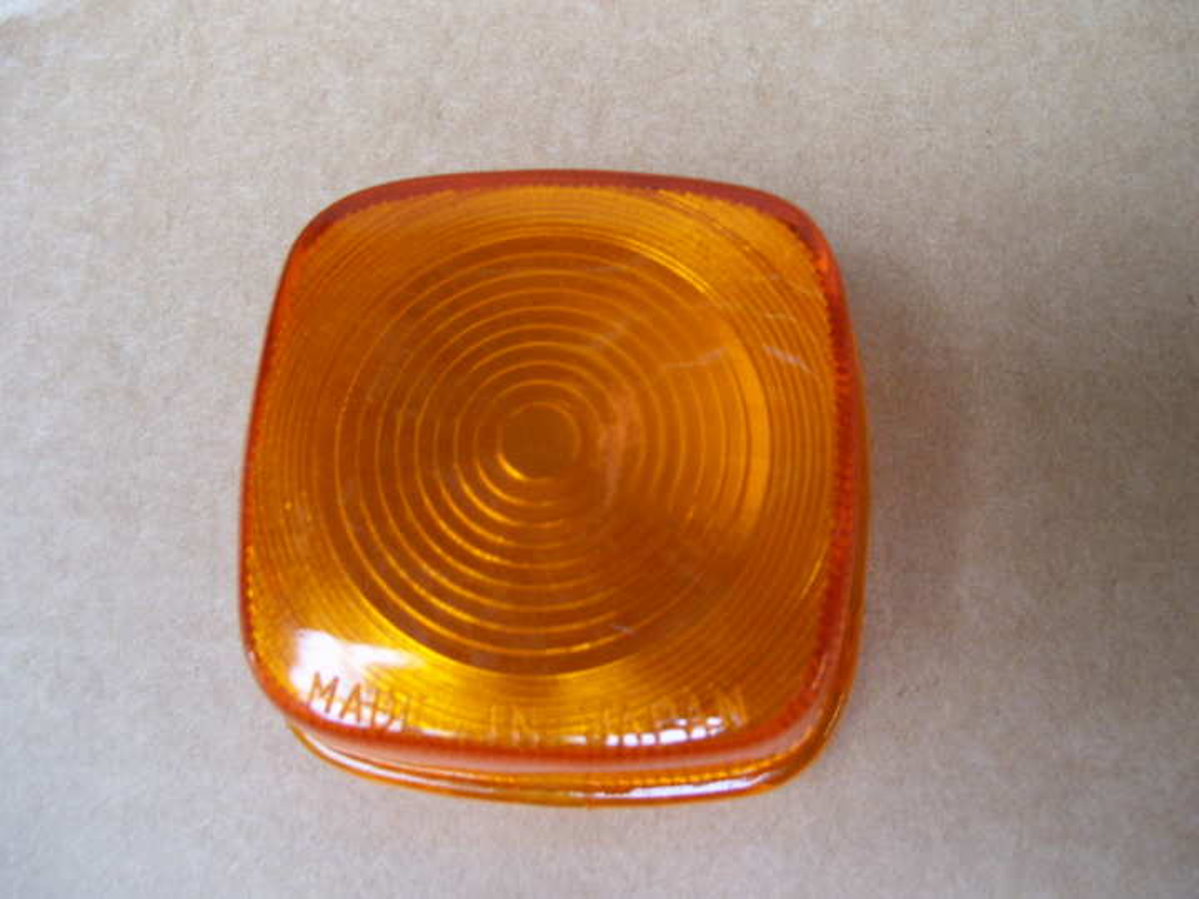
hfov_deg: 50.1
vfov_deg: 38.7
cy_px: 450
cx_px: 600
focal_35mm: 37
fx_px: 1282
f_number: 2.7
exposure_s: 1/15
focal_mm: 6
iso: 160
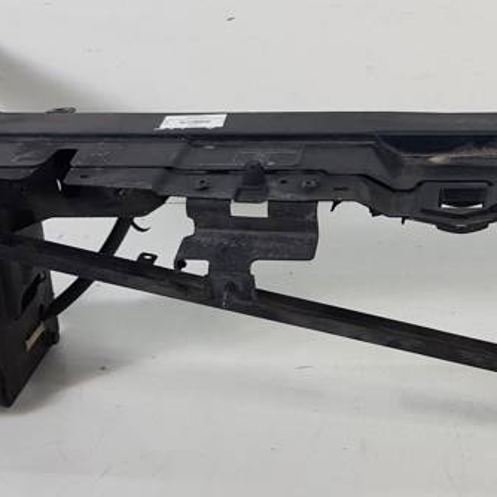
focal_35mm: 66
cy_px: 199
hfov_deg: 25.1
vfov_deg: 26.1
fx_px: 1072
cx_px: 473
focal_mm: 4.2
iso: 50
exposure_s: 1/100
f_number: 1.7
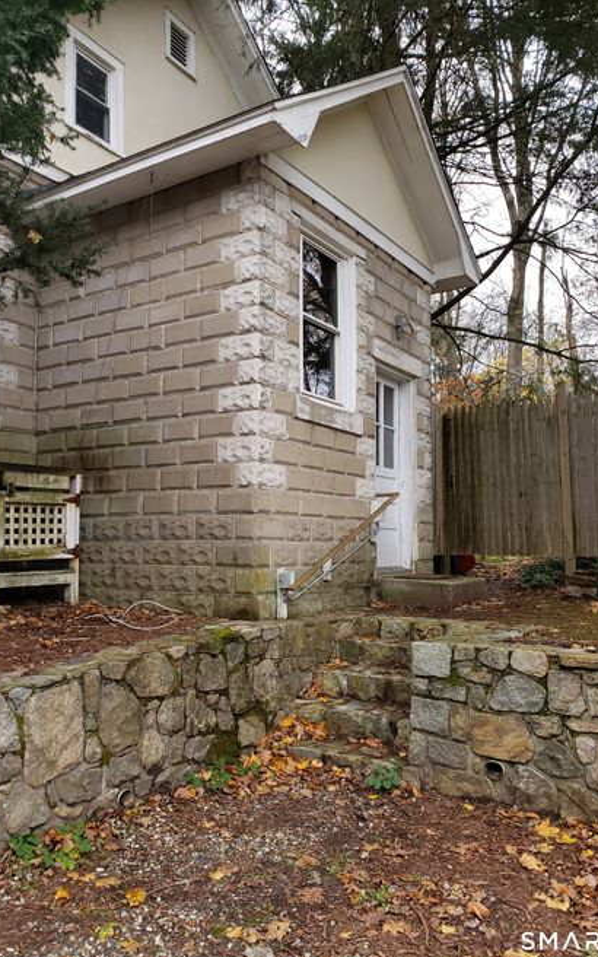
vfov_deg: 66.5
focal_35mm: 28
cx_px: 303
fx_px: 730
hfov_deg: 44.5
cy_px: 473
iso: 64
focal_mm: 4.3
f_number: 2.4
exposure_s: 1/120
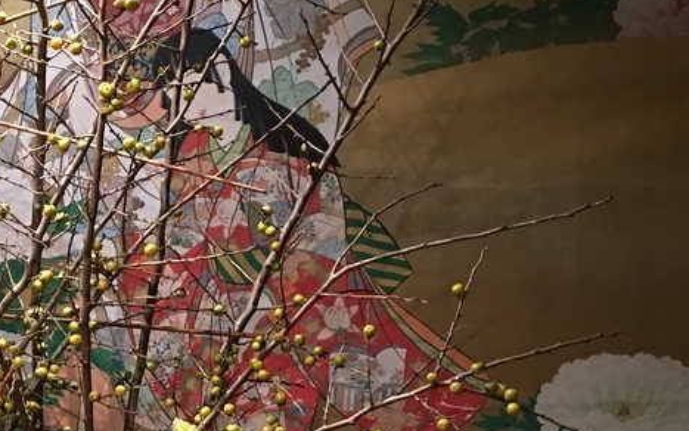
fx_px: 1484
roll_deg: +0.0
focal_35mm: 79
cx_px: -53
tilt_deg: -2.3
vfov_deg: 16.5
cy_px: 252
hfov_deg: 24.5
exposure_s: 1/8
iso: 80
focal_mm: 4.15
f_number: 2.2
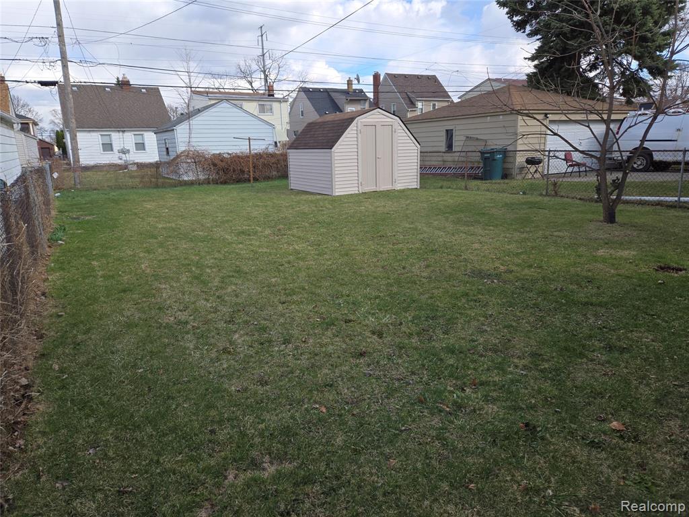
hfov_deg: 73.9
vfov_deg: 58.9
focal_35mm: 23
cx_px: 344
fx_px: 458
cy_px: 258
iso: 25
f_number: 1.8
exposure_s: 1/841
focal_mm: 5.4
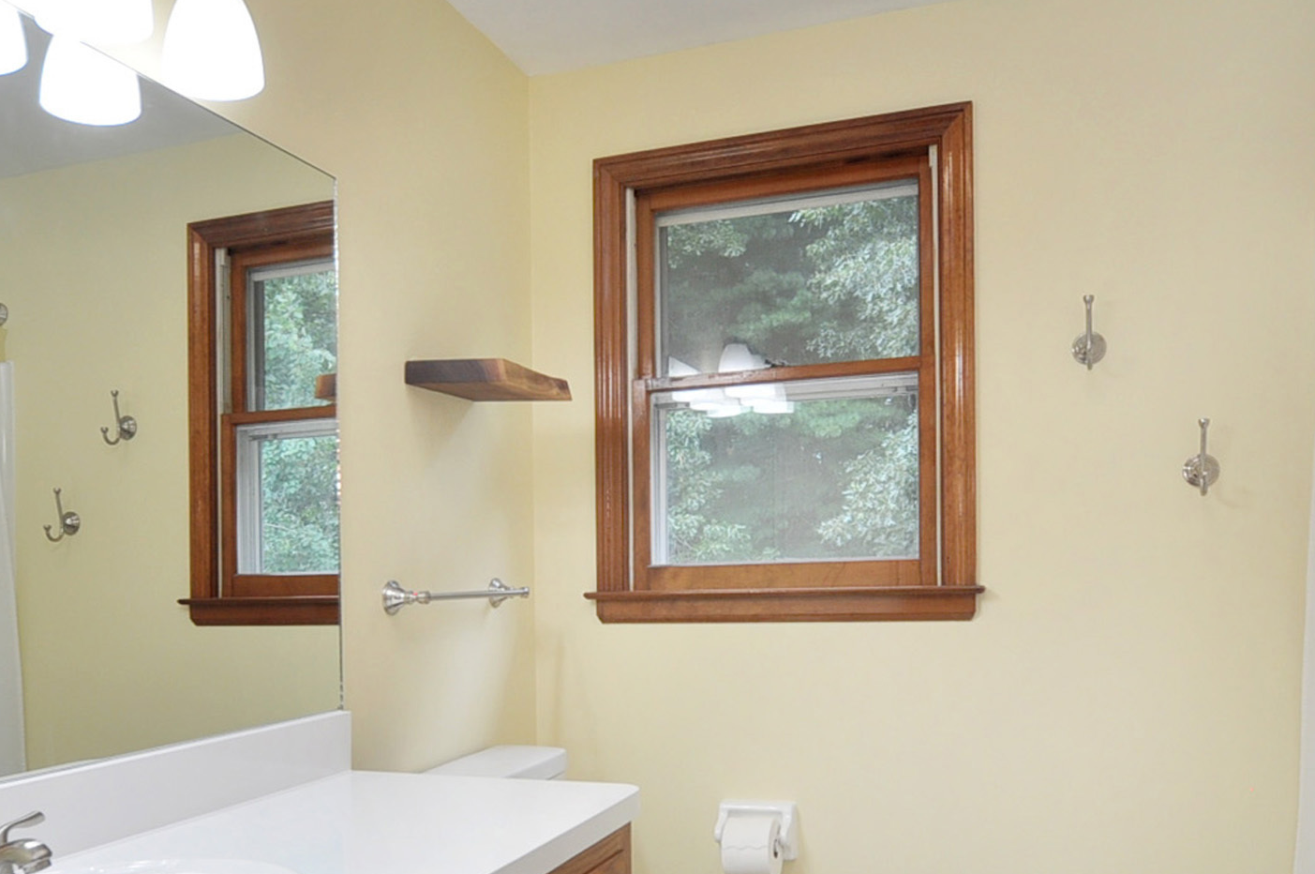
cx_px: 576
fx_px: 1131
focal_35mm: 31
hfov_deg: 60.2
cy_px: 606
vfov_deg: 41.5
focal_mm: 10
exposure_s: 1/80
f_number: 4.5
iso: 200
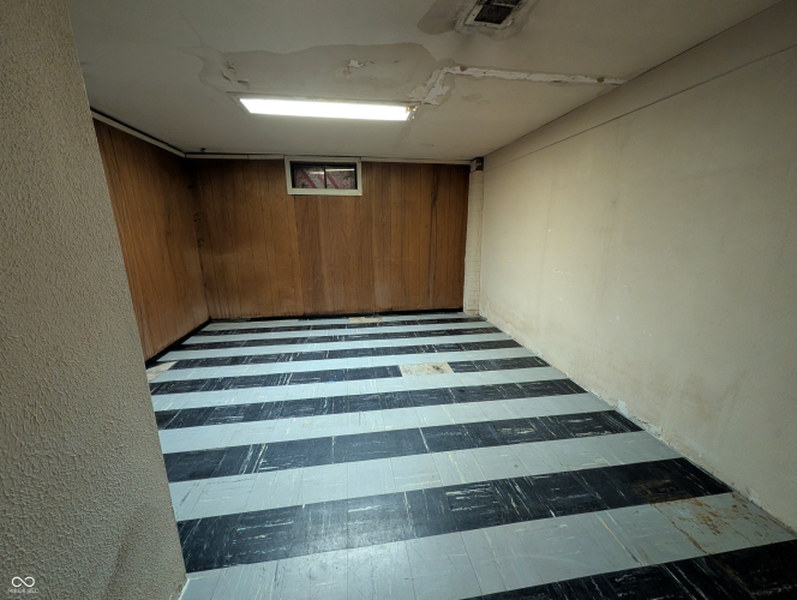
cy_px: 300
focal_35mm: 12
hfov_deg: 110.5
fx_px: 277
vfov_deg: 94.6
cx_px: 398
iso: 390
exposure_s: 1/24
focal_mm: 2.02
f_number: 1.7
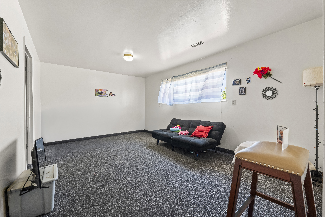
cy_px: 108
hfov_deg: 100.4
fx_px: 135
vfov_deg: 77.3
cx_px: 162
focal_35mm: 15
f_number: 9
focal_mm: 15
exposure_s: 1/6
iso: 400
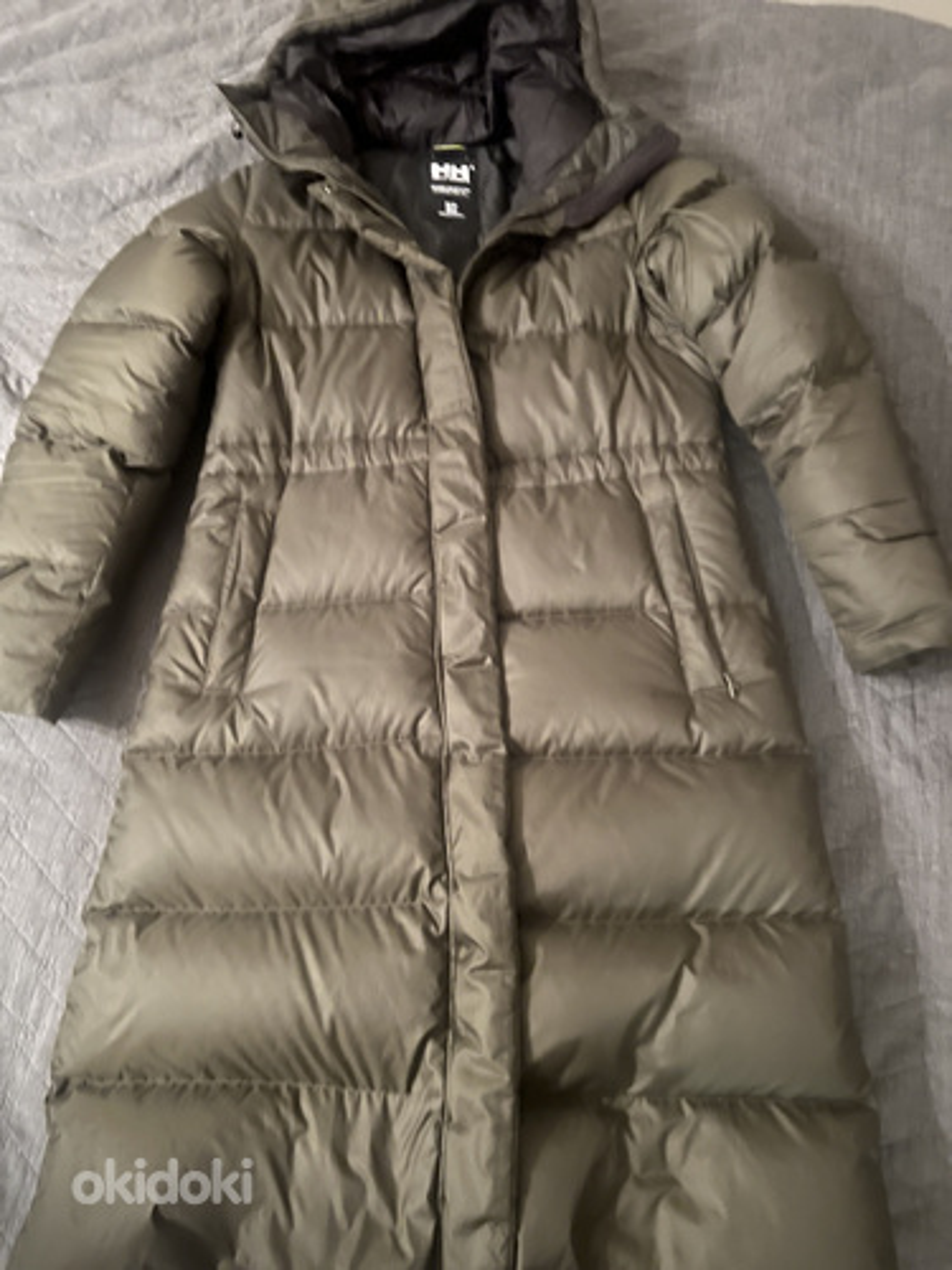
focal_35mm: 26
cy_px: 635
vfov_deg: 67.3
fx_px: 953
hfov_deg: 53.1
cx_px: 476
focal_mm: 5.7
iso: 640
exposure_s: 1/17
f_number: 1.5
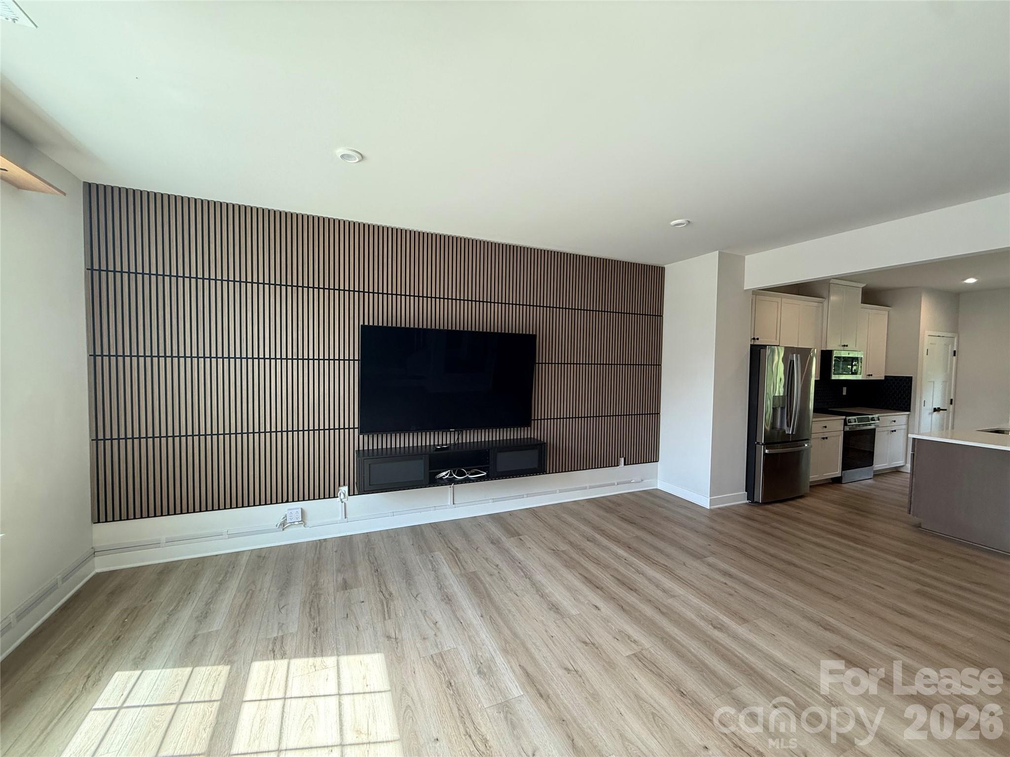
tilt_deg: -2.5
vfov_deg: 85.7
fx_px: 408
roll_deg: -0.3
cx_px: 505
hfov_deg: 102.1
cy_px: 378
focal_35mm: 14
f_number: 2.2
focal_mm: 2.22
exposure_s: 1/120
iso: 160
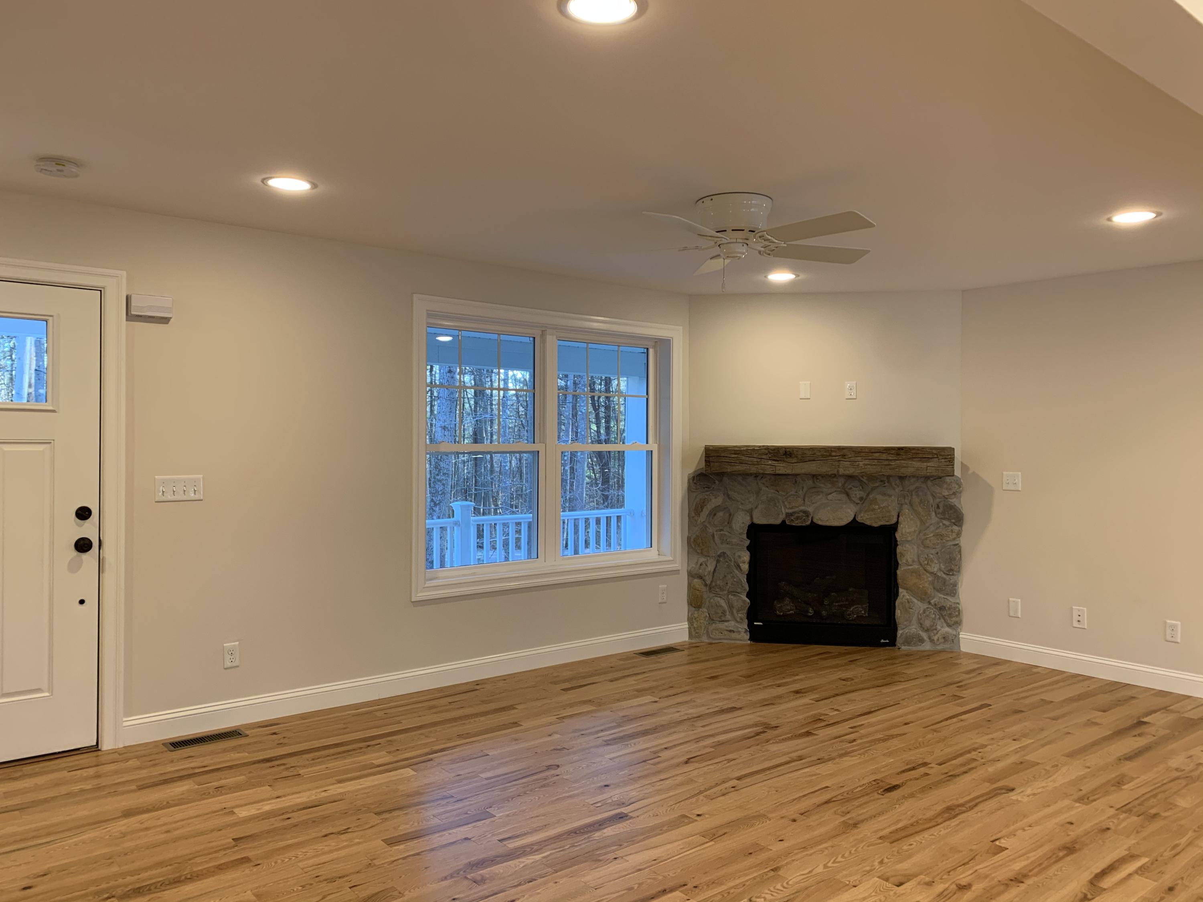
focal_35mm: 26
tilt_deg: +0.3
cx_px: 602
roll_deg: -1.2
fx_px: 904
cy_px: 451
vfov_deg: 53.1
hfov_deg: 67.3
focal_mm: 4.25
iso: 80
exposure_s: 1/60
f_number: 1.8
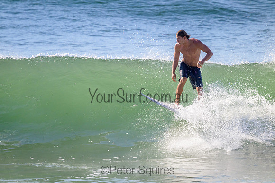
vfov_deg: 1.7
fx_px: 6112
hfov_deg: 2.6
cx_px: 138
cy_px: 92
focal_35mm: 800
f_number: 11
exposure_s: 1/2000
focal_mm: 800
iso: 1250
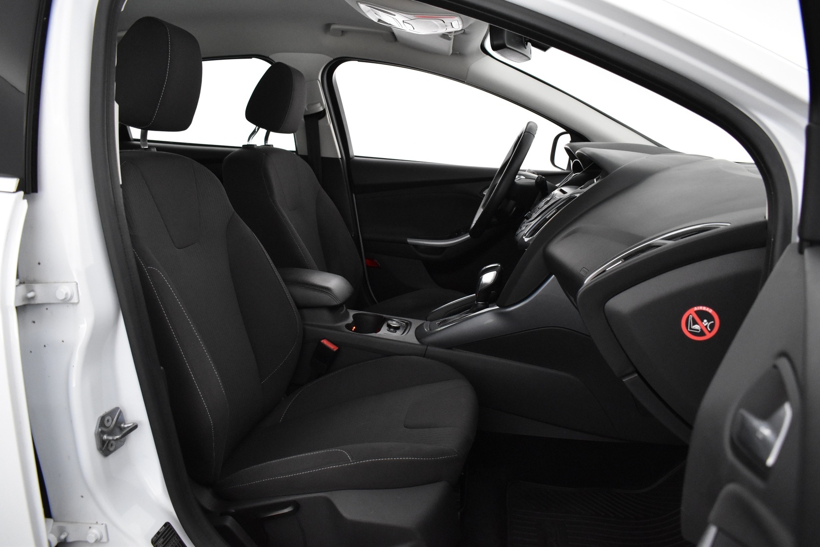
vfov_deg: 47.9
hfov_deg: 67.4
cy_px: 274
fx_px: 615
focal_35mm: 27
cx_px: 410
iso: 3200
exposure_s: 1/80
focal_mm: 18
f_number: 4.5
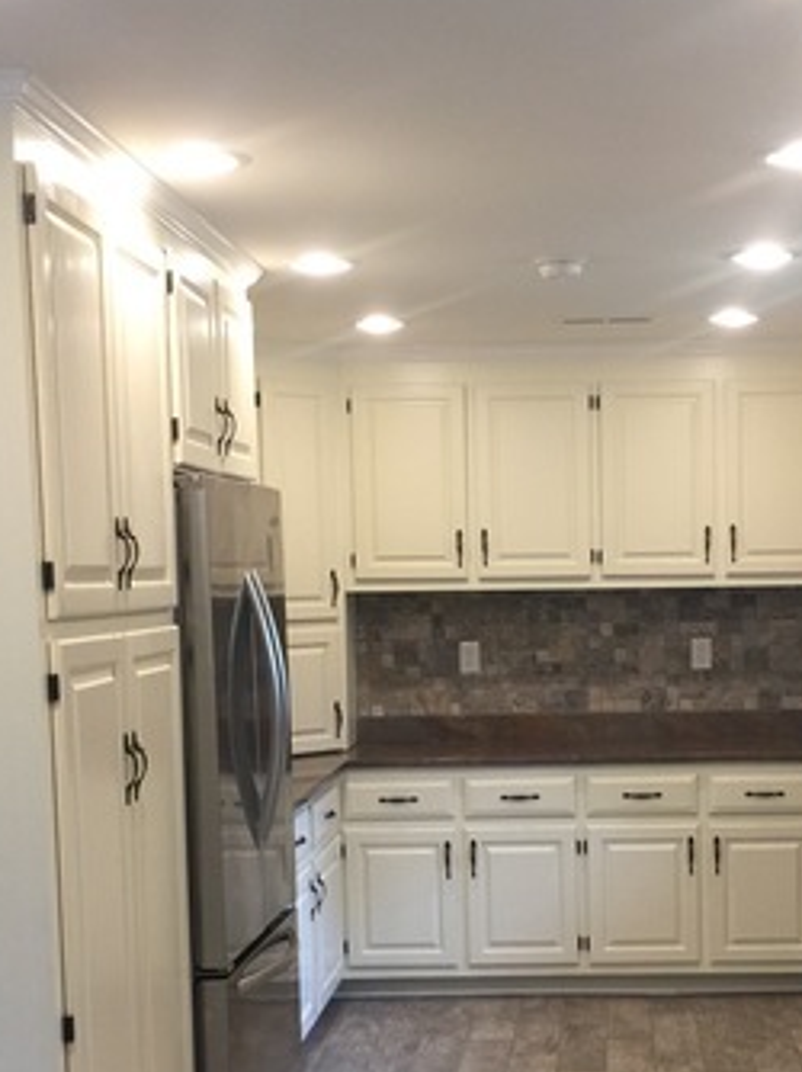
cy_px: 740
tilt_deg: -4.0
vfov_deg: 32.9
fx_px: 1794
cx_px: 574
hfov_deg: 25.0
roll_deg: +1.6
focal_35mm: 58
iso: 32
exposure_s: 1/15
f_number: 2.2
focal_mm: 4.15
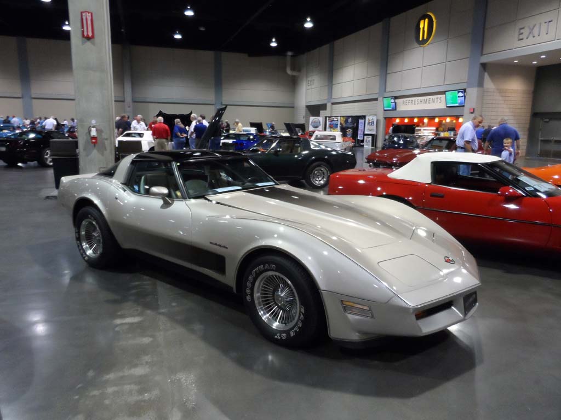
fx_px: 389
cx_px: 280
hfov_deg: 71.6
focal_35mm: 24
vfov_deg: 56.8
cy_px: 210
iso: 320
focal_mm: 4
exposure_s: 1/30
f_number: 3.2
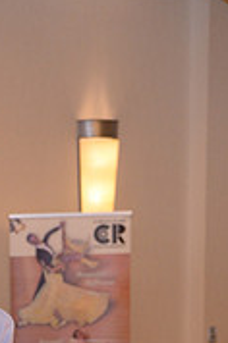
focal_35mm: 392
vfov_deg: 5.2
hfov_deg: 3.5
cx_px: -119
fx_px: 3738
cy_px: 472
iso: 2500
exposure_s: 1/200
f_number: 5
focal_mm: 120
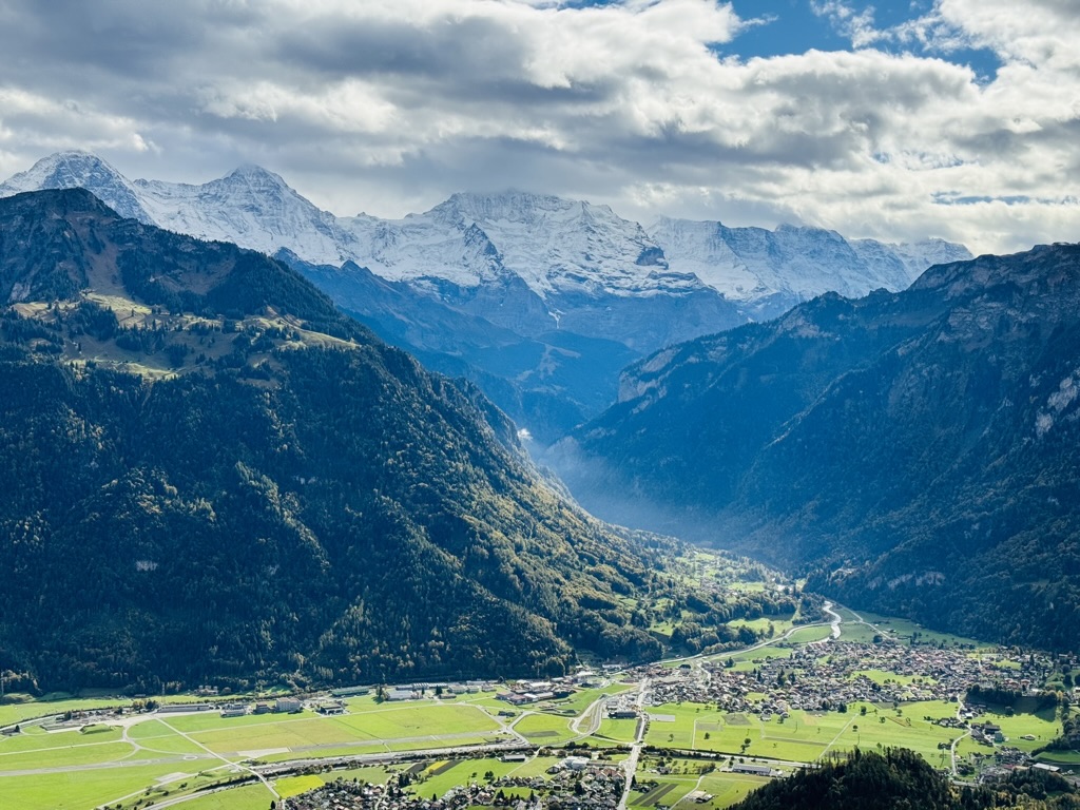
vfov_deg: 30.3
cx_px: 540
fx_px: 1498
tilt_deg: -1.5
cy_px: 405
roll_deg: -0.8
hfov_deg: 39.7
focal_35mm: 48
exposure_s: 1/7092
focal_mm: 6.86
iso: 64
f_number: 1.78
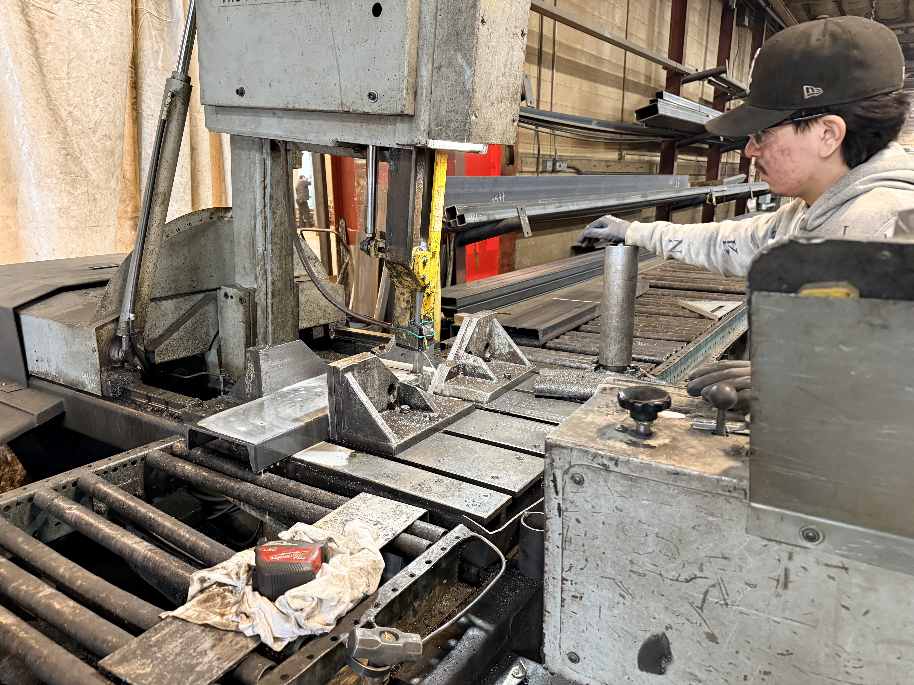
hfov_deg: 71.6
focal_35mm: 24
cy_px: 342
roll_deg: -0.1
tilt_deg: -14.7
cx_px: 457
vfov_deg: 56.8
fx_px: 634
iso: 640
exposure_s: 1/40
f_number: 1.78
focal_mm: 6.76
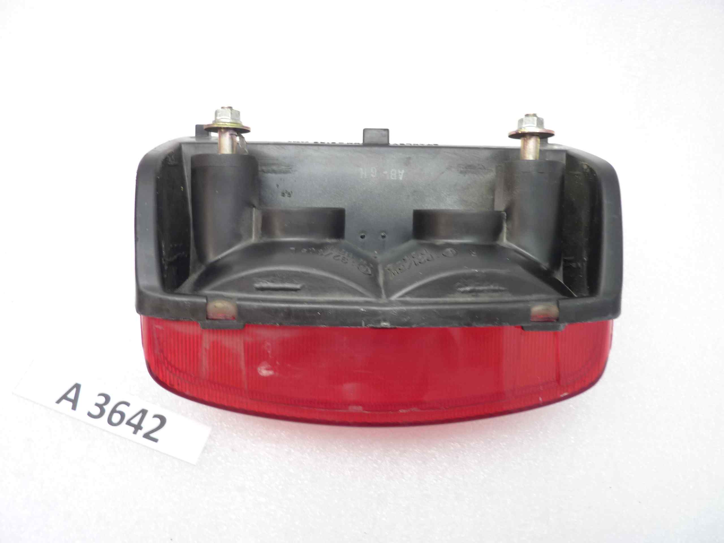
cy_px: 272
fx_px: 523
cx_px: 362
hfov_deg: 69.4
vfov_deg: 54.9
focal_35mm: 25
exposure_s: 1/8
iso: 125
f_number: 3.3
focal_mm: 4.1
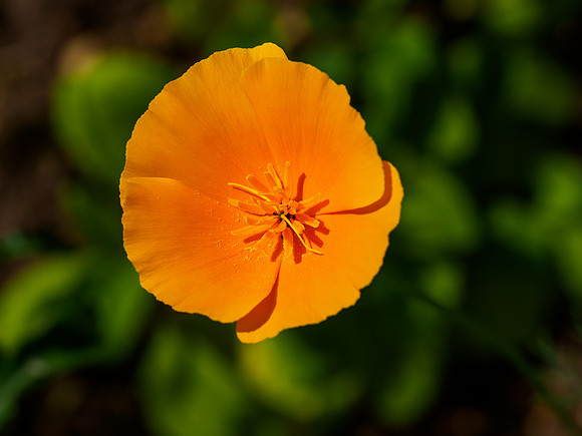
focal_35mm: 136
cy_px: 200
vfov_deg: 10.9
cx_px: 281
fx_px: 2282
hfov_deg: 14.5
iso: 64
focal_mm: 60
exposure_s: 1/320
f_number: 5
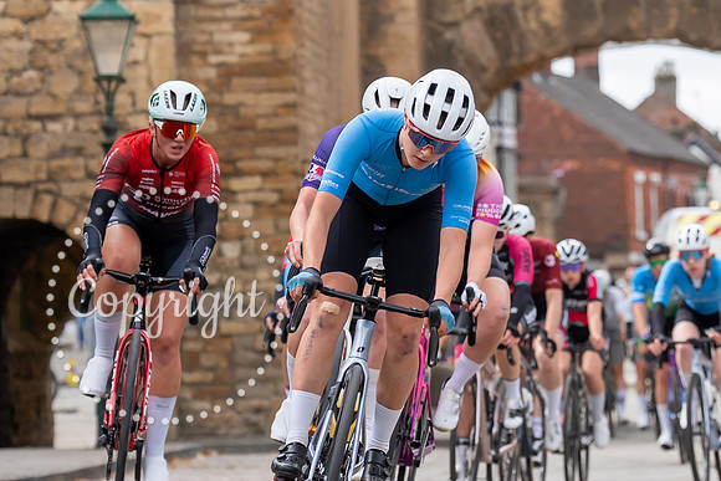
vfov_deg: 4.4
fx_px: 6264
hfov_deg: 6.6
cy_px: 137
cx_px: 485
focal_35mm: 313
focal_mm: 117
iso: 250
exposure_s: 1/1000
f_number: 4
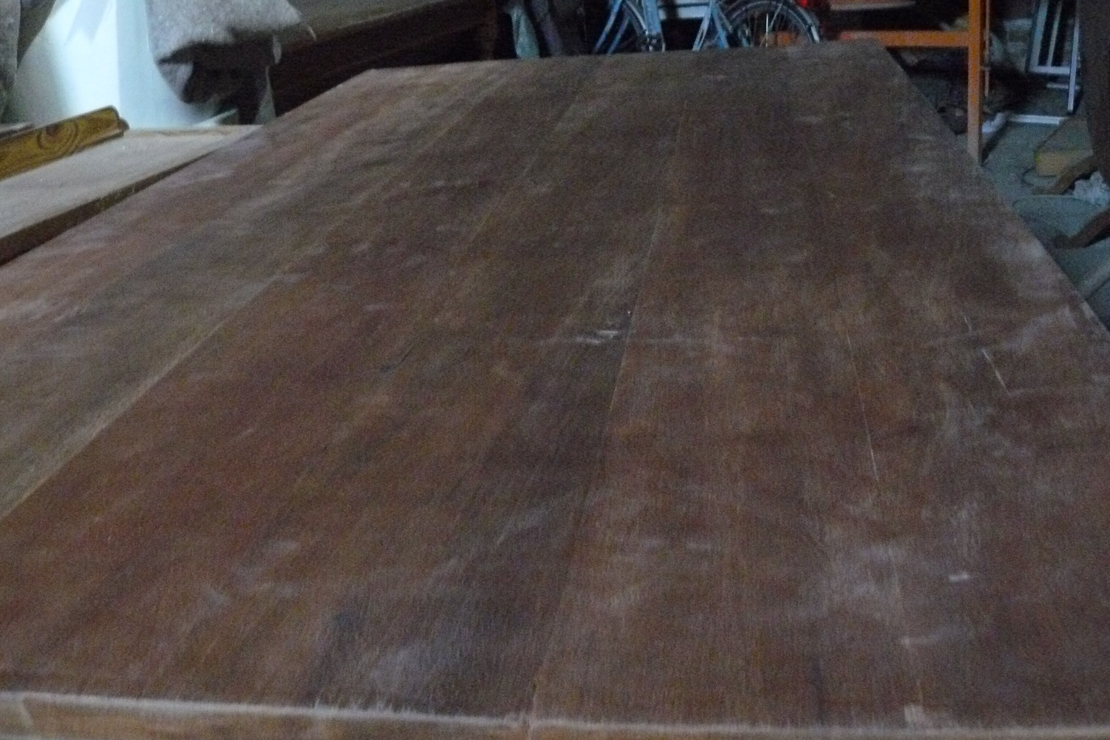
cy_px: 342
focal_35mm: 38
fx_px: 1172
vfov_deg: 35.0
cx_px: 554
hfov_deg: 50.7
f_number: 2.8
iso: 800
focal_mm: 6
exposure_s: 1/8
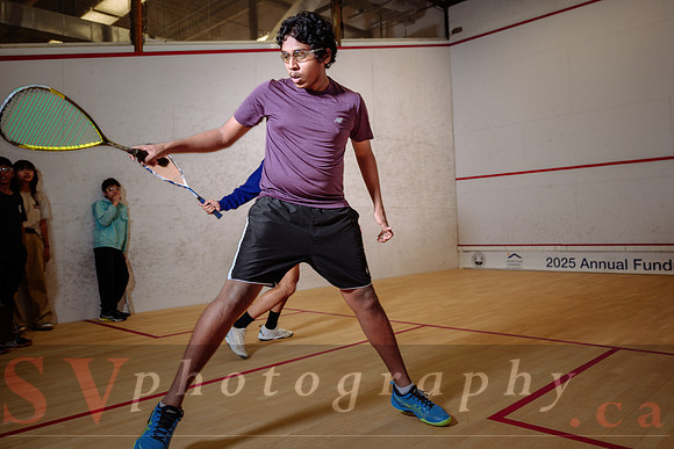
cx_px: 372
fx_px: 548
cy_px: 201
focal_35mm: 29
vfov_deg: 44.6
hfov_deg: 63.0
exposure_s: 1/160
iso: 200
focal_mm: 26.5
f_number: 2.8
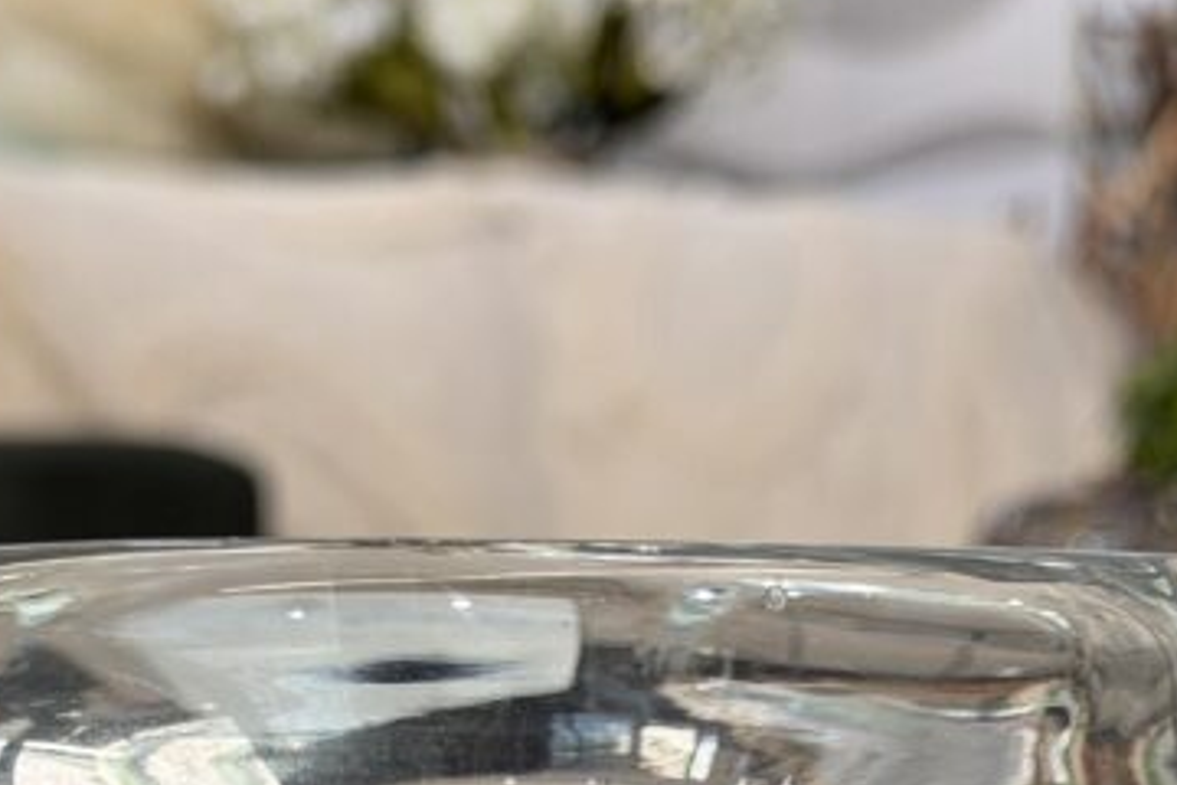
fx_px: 4642
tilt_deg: -10.4
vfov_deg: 9.2
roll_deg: -1.2
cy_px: 1423
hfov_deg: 14.4
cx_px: 422
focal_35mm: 142
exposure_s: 1/60
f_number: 1.78
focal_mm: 6.76
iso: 80
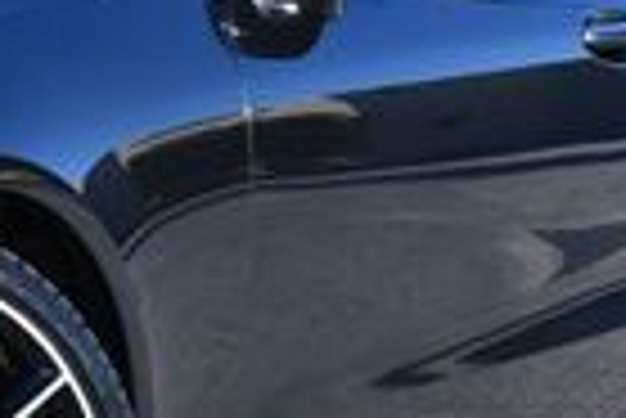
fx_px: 4665
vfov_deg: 5.1
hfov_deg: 7.6
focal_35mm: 268
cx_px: -266
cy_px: 0
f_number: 8
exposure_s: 1/250
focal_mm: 29
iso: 200
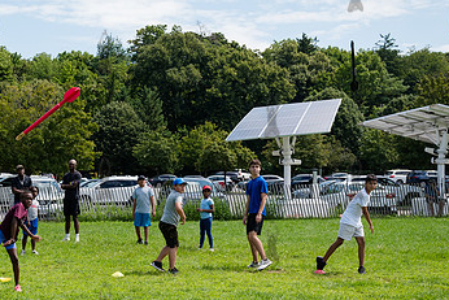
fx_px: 923
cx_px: 47
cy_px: 248
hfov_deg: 26.4
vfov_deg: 18.2
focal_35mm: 74
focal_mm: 32
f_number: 3.5
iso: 200
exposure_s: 1/1250
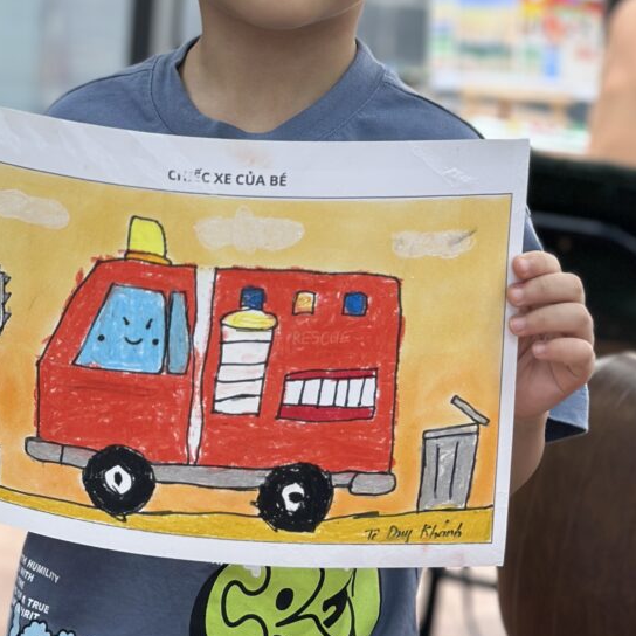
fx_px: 2162
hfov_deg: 16.7
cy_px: 10
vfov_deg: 16.4
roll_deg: -5.2
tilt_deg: -3.2
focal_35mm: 104
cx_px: 222
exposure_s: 1/119
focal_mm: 6.86
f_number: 1.78
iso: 64
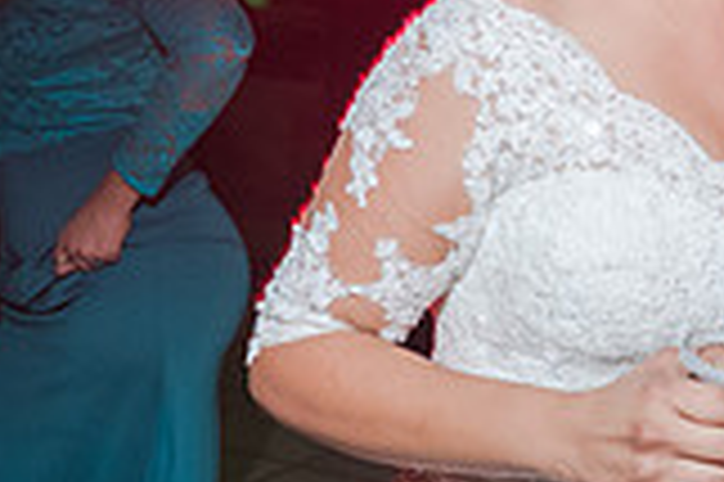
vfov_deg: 16.0
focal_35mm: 83
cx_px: 643
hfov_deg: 23.9
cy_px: -47
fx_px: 1667
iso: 1600
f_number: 4
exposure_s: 1/100
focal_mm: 17
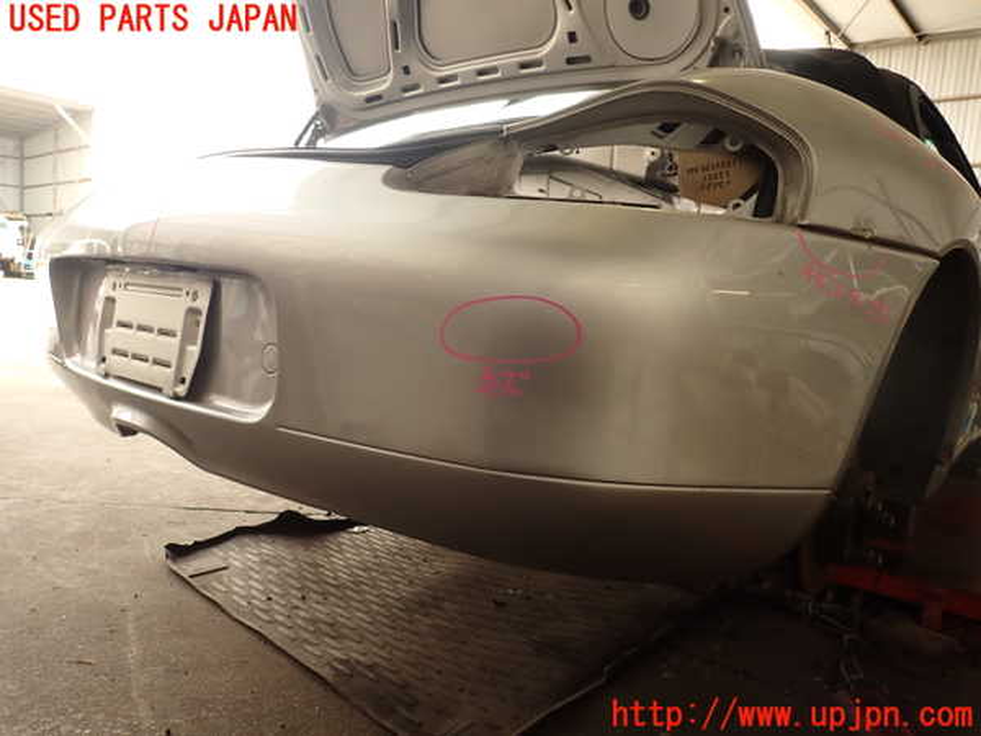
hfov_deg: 69.4
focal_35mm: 25
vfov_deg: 54.9
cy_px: 368
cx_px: 490
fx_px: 708
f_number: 2.8
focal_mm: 4.5
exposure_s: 1/100
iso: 100
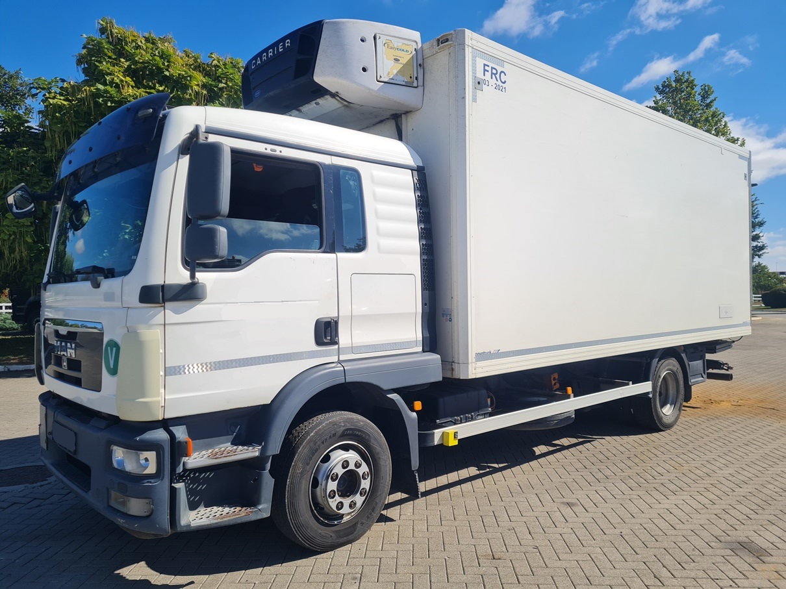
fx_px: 590
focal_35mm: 26
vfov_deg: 53.0
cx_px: 393
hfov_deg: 67.3
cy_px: 294
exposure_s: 1/3528
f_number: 1.8
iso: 50
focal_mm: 5.4
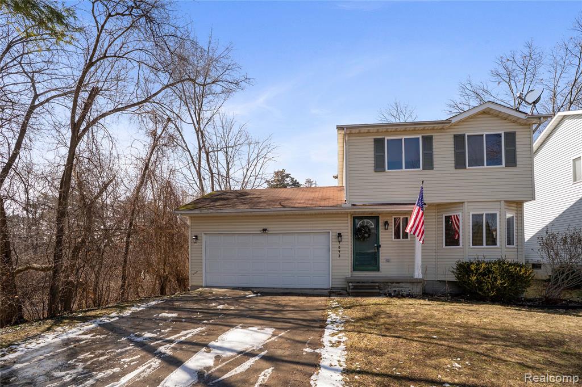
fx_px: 259
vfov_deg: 73.7
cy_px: 194
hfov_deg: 96.8
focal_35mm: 16
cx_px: 291
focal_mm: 16
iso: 80
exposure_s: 1/250
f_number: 5.6
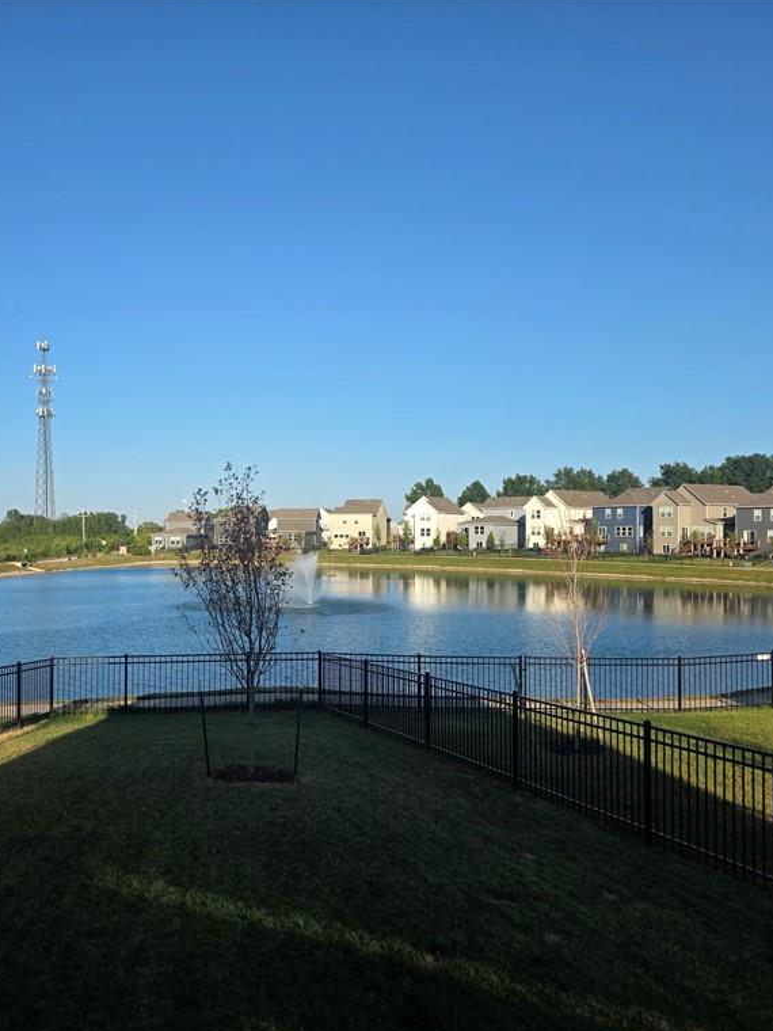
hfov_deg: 44.7
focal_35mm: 31
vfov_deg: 58.4
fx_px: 923
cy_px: 517
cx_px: 251
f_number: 1.7
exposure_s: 1/4434
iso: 80
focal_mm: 6.3
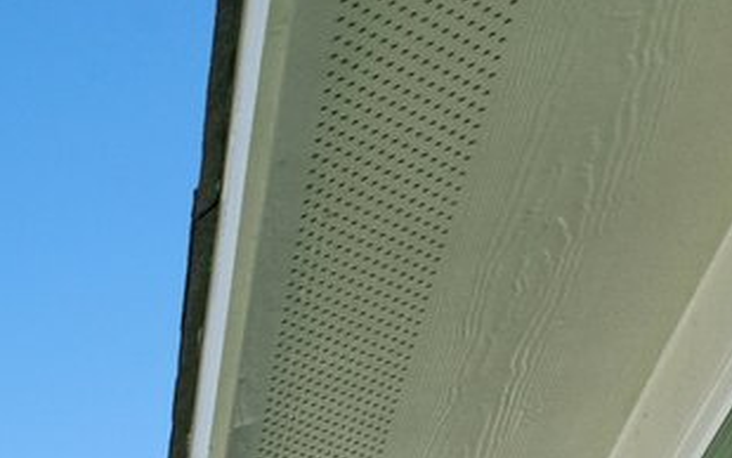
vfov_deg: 9.3
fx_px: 2016
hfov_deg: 12.7
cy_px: 1507
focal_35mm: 101
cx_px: -1249
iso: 100
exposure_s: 1/1000
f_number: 6.7
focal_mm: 15
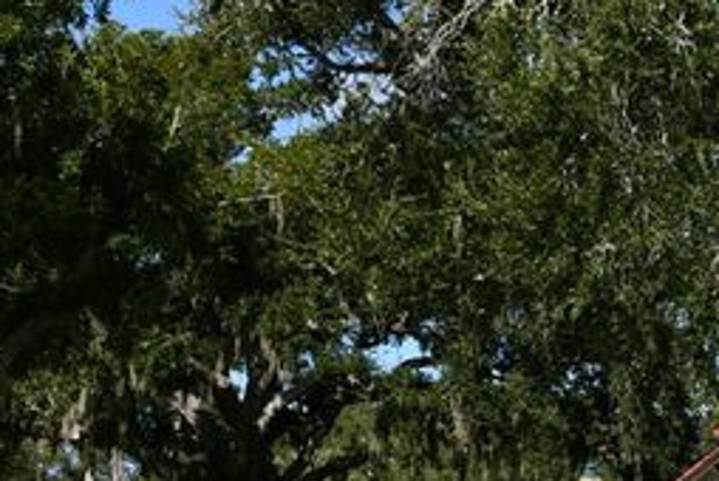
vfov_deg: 10.8
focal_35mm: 126
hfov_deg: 15.6
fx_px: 2519
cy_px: 504
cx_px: 895
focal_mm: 25
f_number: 9
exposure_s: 1/320
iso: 100
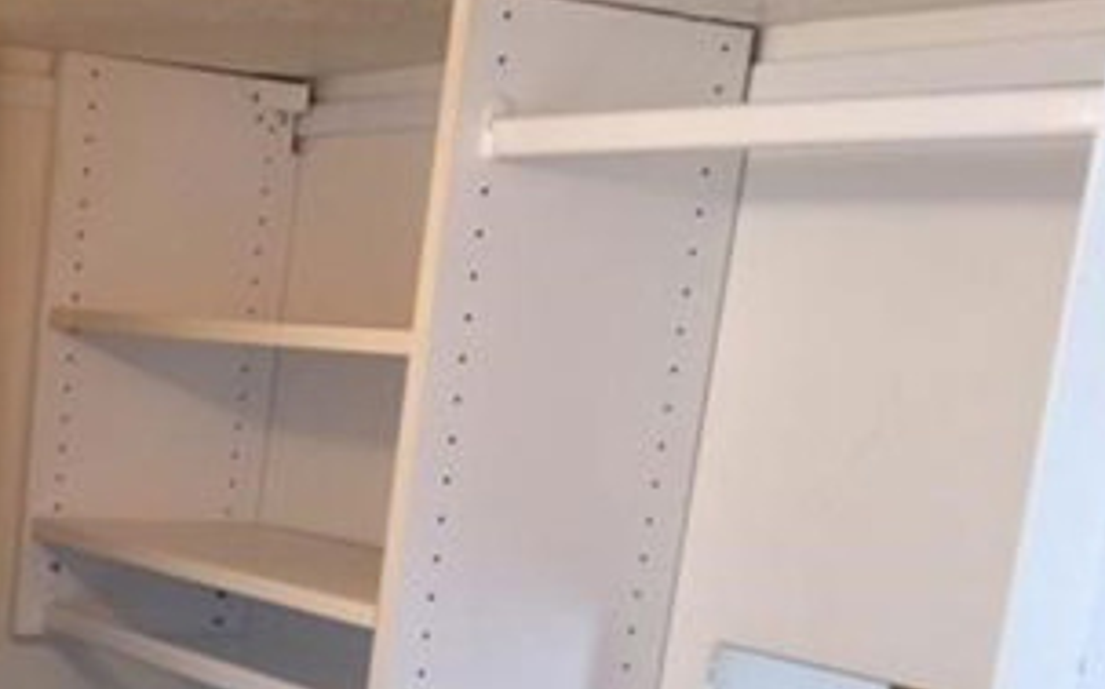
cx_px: -4
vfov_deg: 19.1
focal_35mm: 65
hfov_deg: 29.4
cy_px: 780
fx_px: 1956
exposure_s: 1/30
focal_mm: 4.15
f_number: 2.2
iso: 40
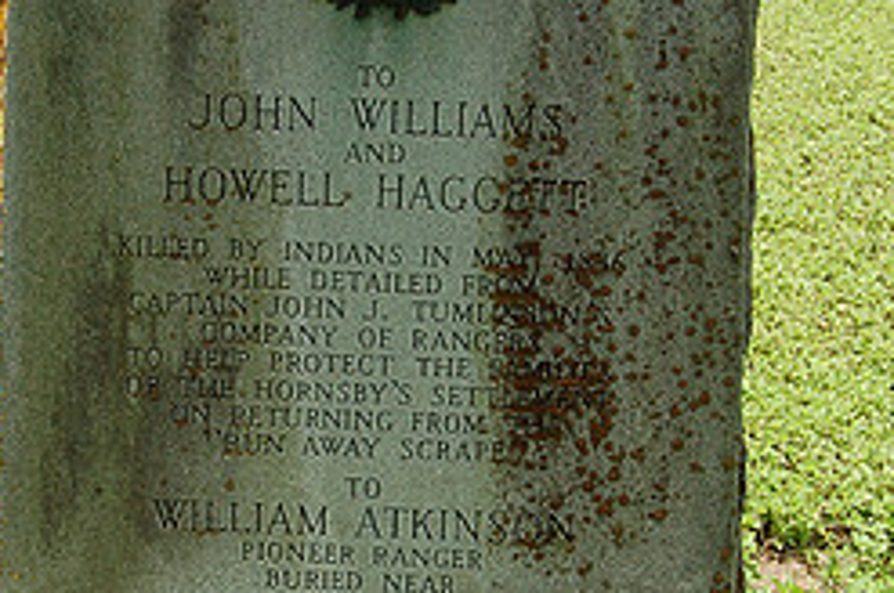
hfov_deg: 18.7
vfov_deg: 12.5
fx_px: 2708
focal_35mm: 109
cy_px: 344
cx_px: 304
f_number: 13
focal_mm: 31
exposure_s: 1/200
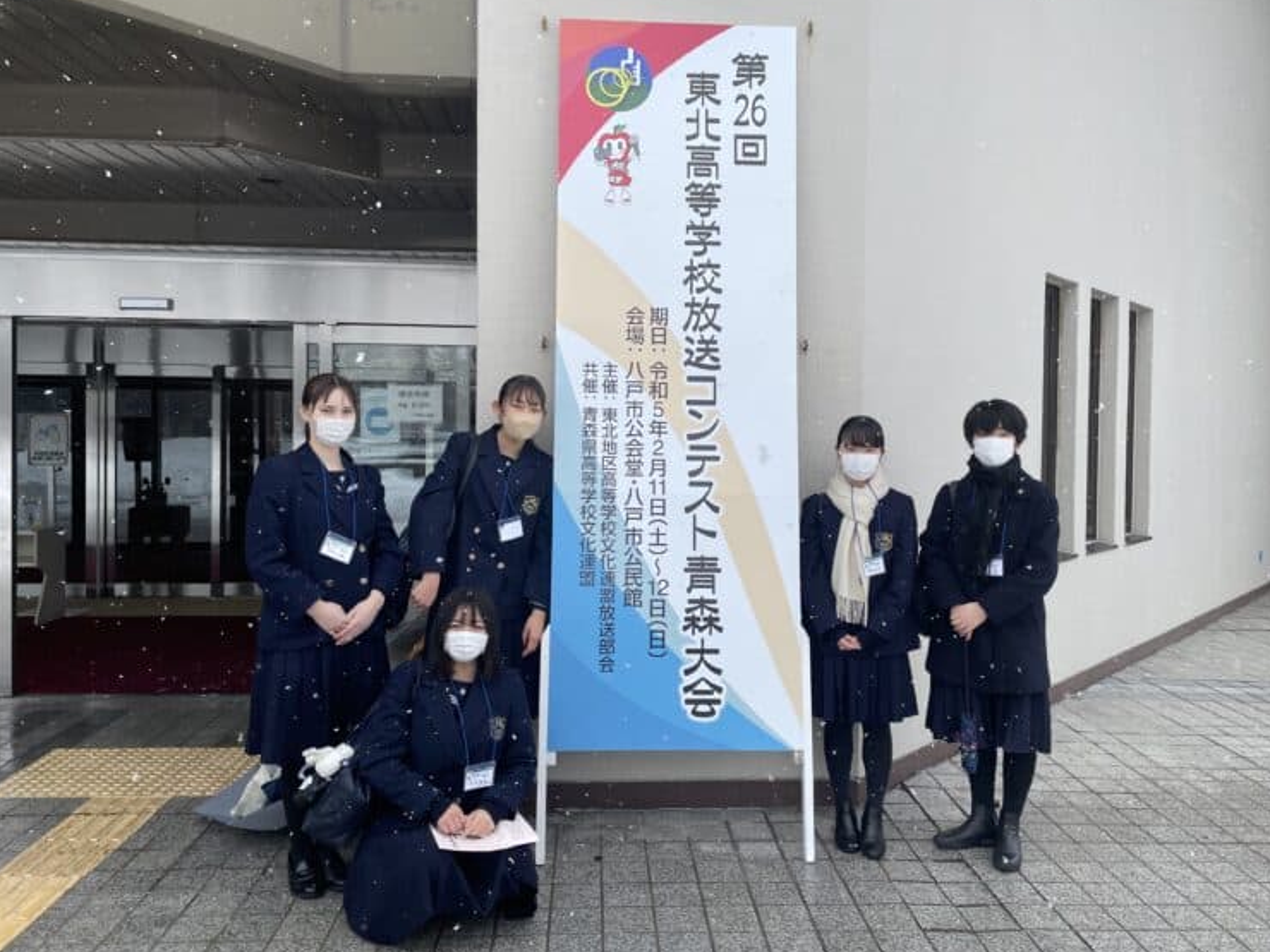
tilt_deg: -1.0
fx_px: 991
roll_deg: -0.6
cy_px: 468
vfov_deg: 51.4
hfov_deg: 65.3
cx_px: 645
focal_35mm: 27
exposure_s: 1/1159
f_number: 1.6
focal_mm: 4.2
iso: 32
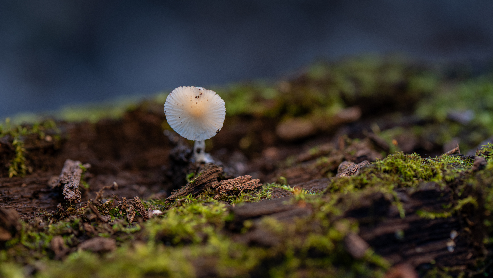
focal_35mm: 111
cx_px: 247
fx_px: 1451
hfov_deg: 19.3
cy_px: 145
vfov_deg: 10.9
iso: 100
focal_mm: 105
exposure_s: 1/15
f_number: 6.3
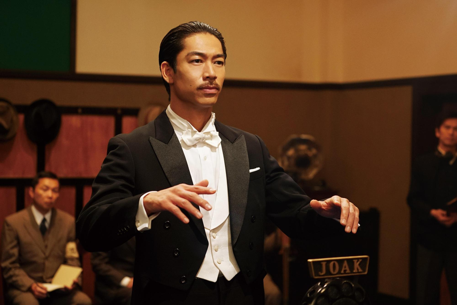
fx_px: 978
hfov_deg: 26.3
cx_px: 228
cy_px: 152
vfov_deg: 17.7
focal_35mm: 77
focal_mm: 77
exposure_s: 1/50
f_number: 4
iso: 3200
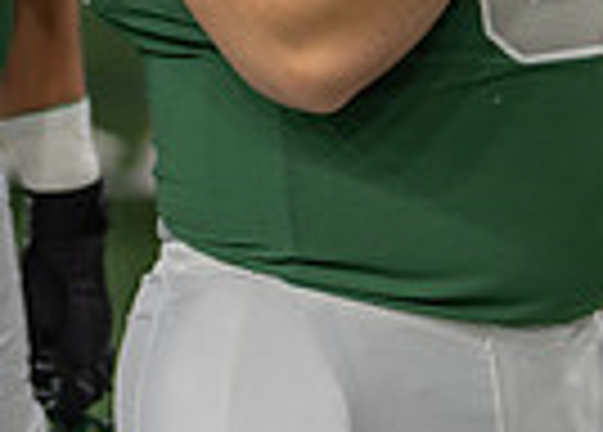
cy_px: -405
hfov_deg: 8.8
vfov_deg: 6.2
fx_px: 3891
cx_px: -27
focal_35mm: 227
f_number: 1.2
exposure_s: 1/500
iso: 160
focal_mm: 50
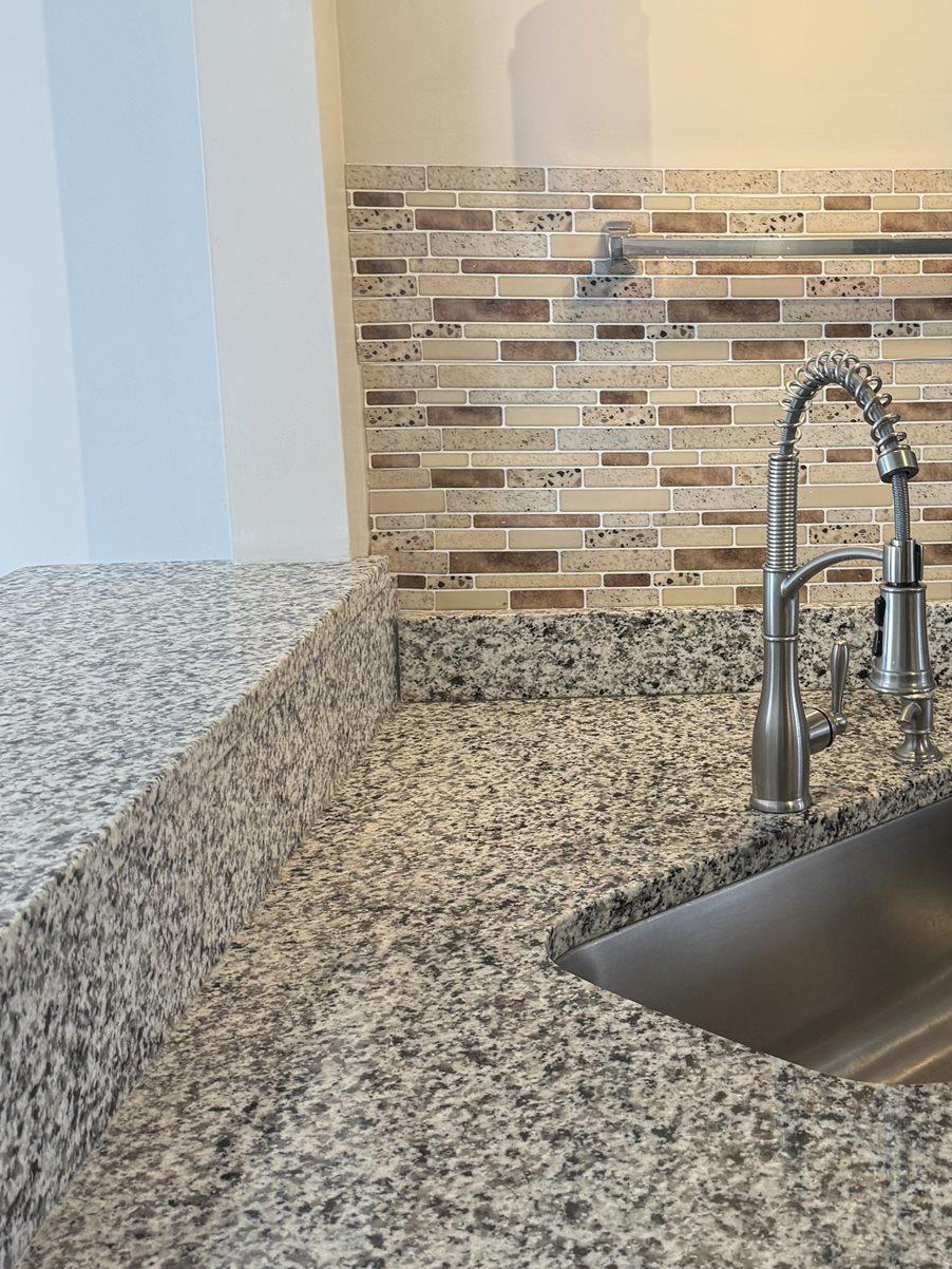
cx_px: 862
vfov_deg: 41.2
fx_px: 1686
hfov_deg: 30.1
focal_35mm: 46
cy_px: 558
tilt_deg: -5.9
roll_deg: -0.9
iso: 100
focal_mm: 6.76
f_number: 1.78
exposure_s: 1/120
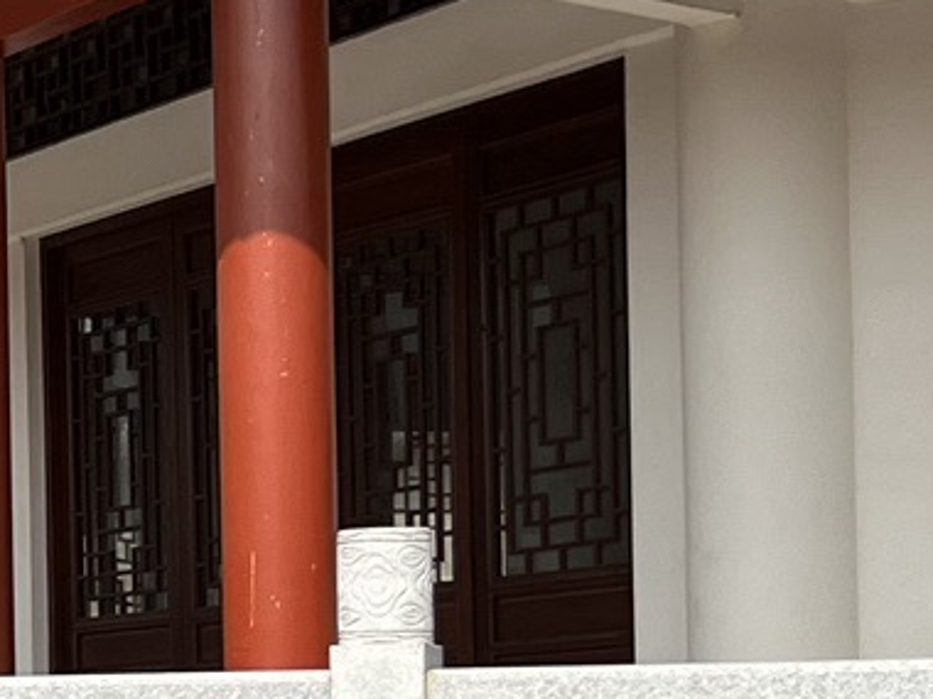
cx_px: -1235
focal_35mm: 137
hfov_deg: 11.9
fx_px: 3693
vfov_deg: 10.8
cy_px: 657
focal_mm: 5.1
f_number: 1.6
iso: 50
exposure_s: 1/4149
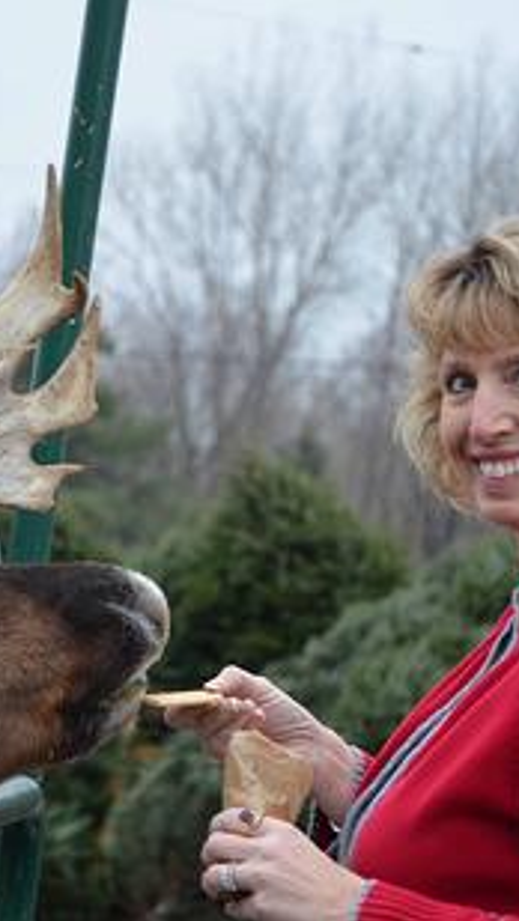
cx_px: 155
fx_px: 4669
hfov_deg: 6.4
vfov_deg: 11.3
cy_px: 460
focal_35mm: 191
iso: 800
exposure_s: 1/250
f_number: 5.3
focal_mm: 80
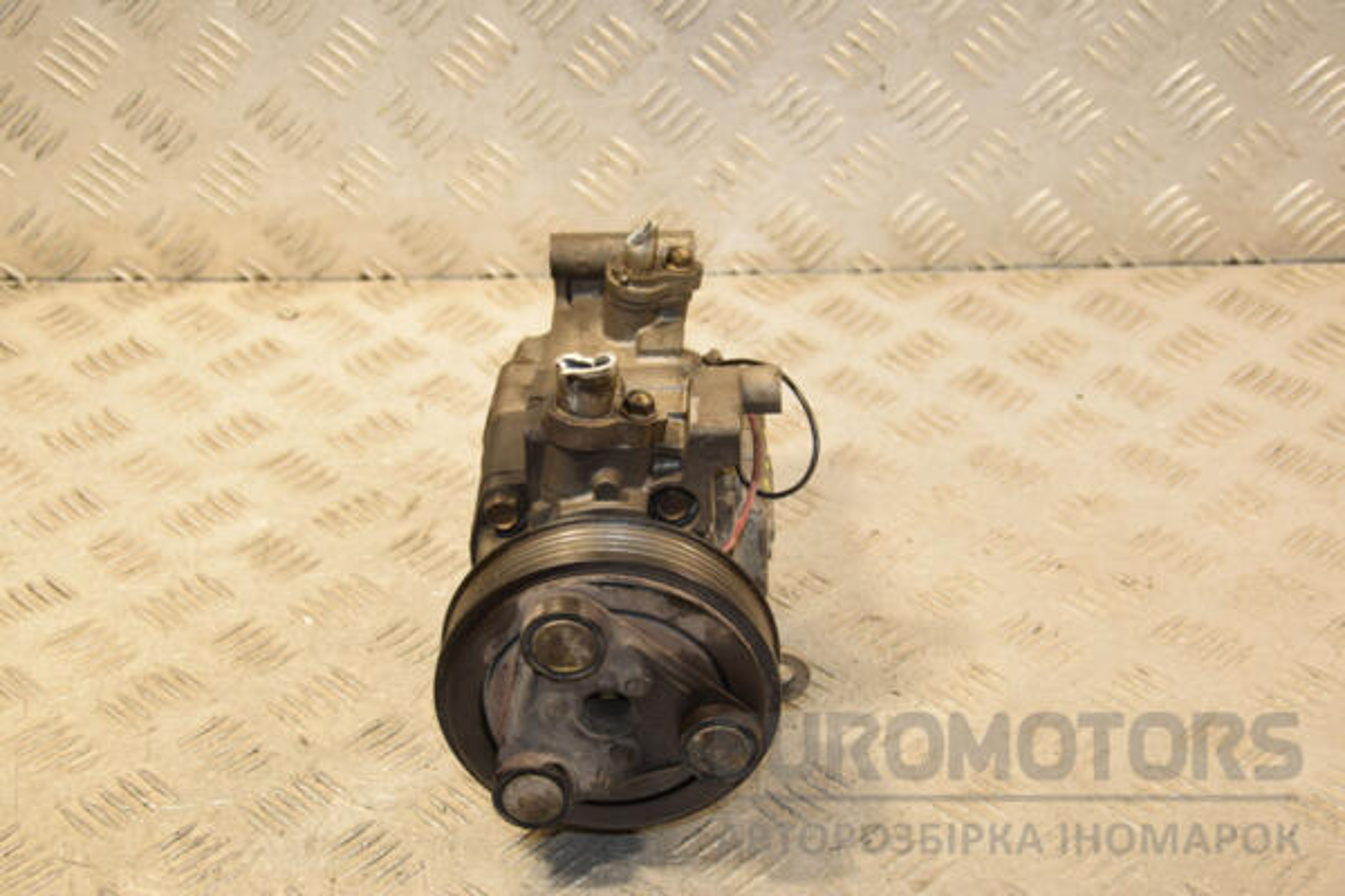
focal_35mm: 68
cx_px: 672
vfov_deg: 20.2
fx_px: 2522
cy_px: 448
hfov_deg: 29.9
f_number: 5.6
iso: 800
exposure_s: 1/200
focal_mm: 45
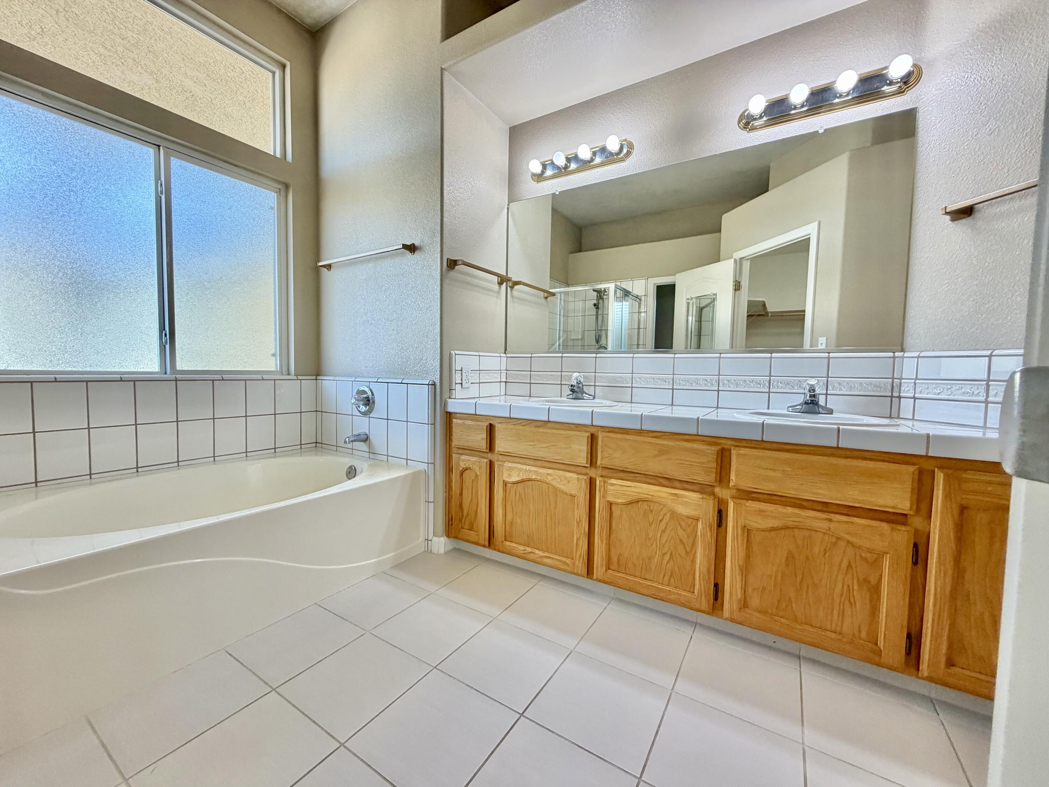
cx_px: 524
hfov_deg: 102.1
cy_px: 394
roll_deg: -0.4
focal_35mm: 14
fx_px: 424
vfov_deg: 85.7
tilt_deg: -3.6
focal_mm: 2.22
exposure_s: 1/120
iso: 250
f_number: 2.2
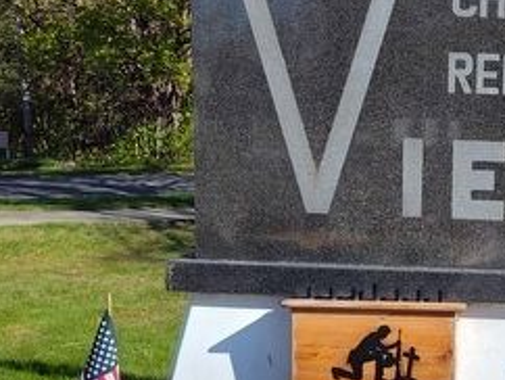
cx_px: 518
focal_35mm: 76
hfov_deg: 24.4
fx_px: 1110
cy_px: 351
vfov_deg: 19.0
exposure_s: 1/2384
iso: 100
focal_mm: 5.56
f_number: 1.8
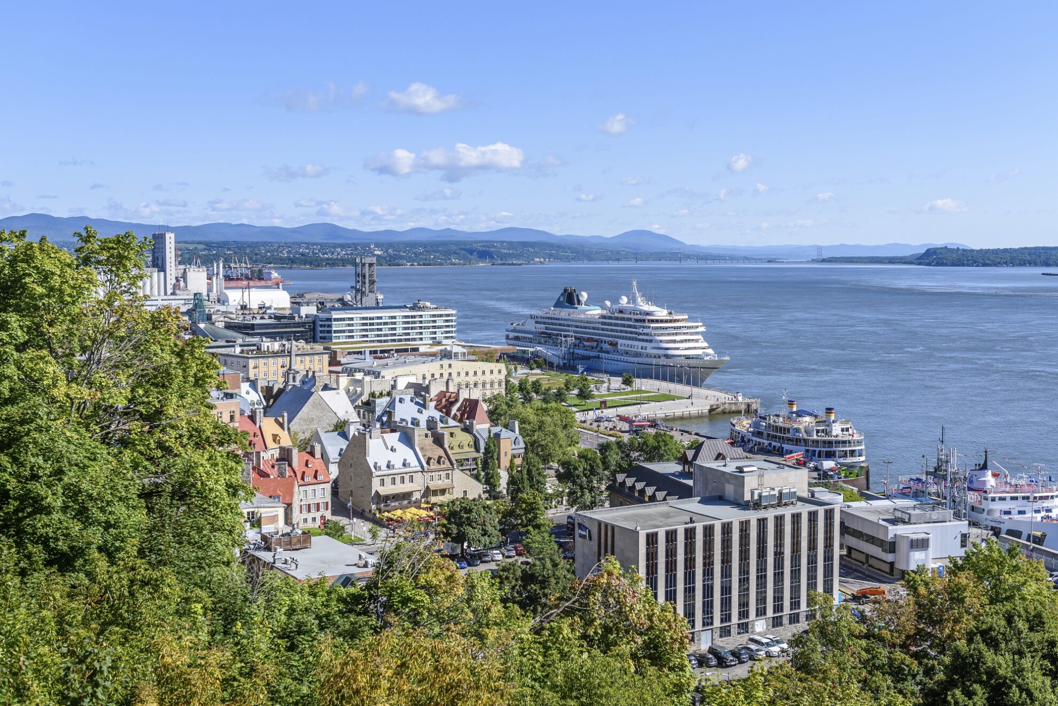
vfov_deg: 30.5
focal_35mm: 44
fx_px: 1294
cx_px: 529
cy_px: 353
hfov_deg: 44.5
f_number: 5.6
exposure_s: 1/1600
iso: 200
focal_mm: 44
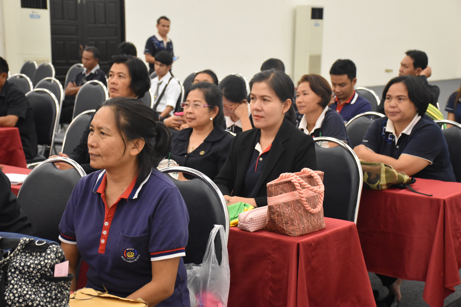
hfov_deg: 33.4
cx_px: 230
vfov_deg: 22.6
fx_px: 768
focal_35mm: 60
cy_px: 154
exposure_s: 1/60
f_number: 4.5
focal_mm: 40
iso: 2800
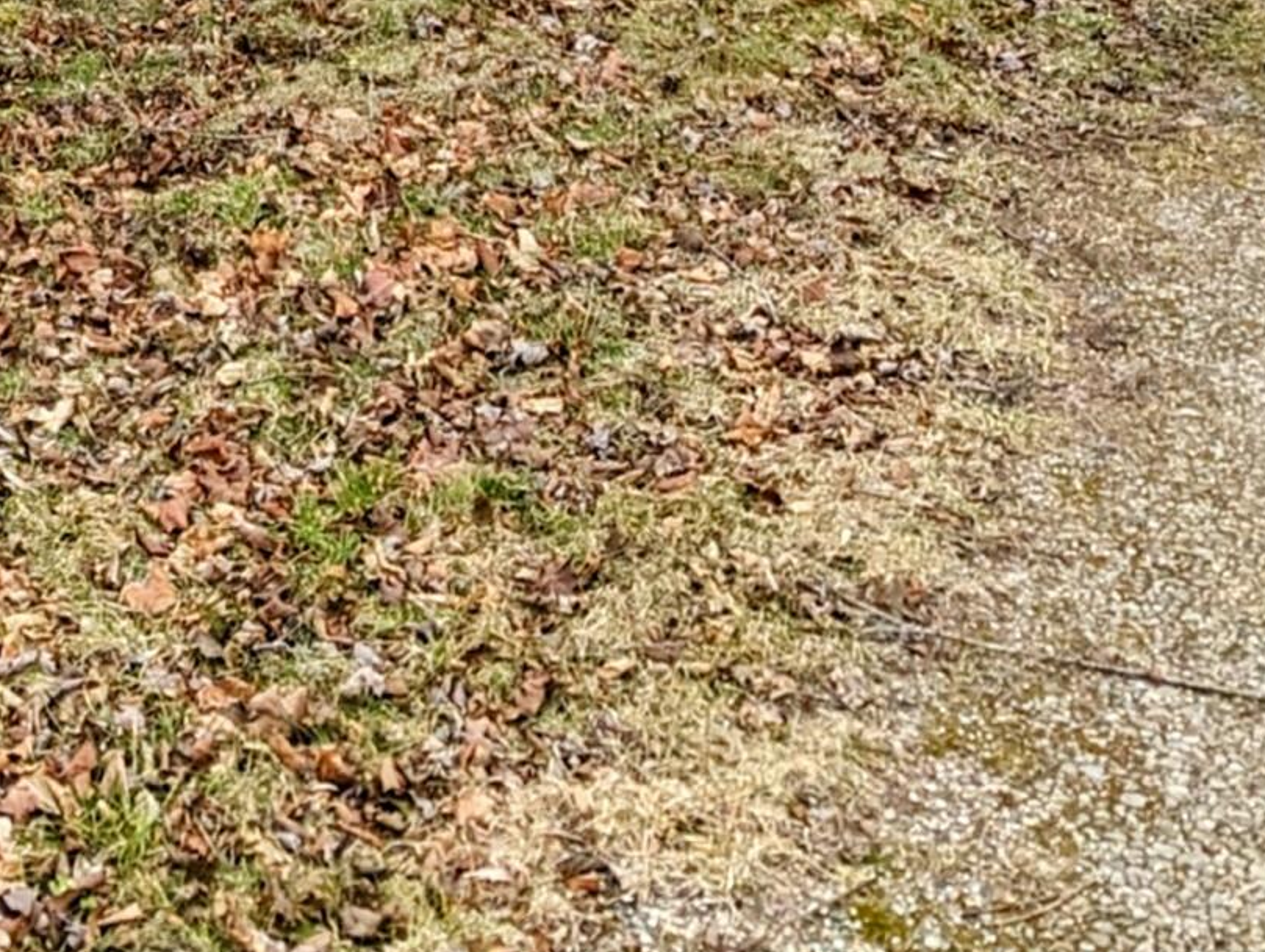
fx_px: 3257
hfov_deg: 21.2
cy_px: -789
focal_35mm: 89
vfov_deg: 14.5
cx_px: 3
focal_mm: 6.81
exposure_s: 1/421
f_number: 1.85
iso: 46
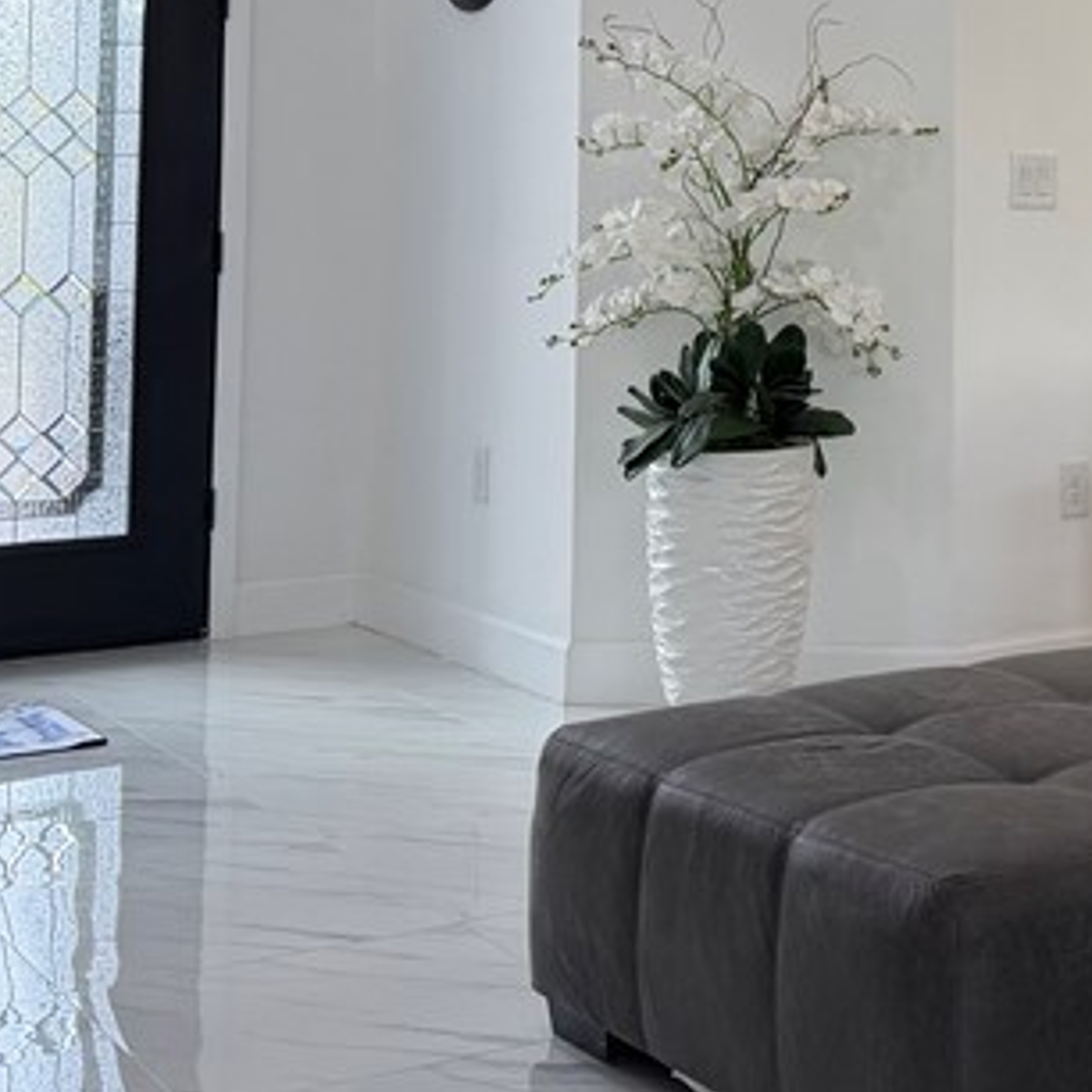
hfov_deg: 23.3
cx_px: 1088
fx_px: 2534
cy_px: 36
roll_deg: -0.1
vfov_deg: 23.4
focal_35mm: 71
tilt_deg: +3.5
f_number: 1.78
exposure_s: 1/199
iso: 125
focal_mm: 6.76
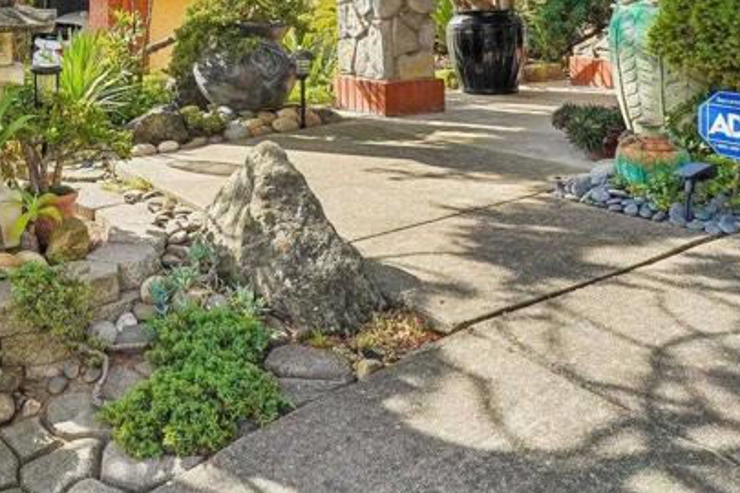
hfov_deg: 42.0
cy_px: -51
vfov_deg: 28.2
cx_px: 93
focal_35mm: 43
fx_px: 889
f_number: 8
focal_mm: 17.1
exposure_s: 1/640
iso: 640
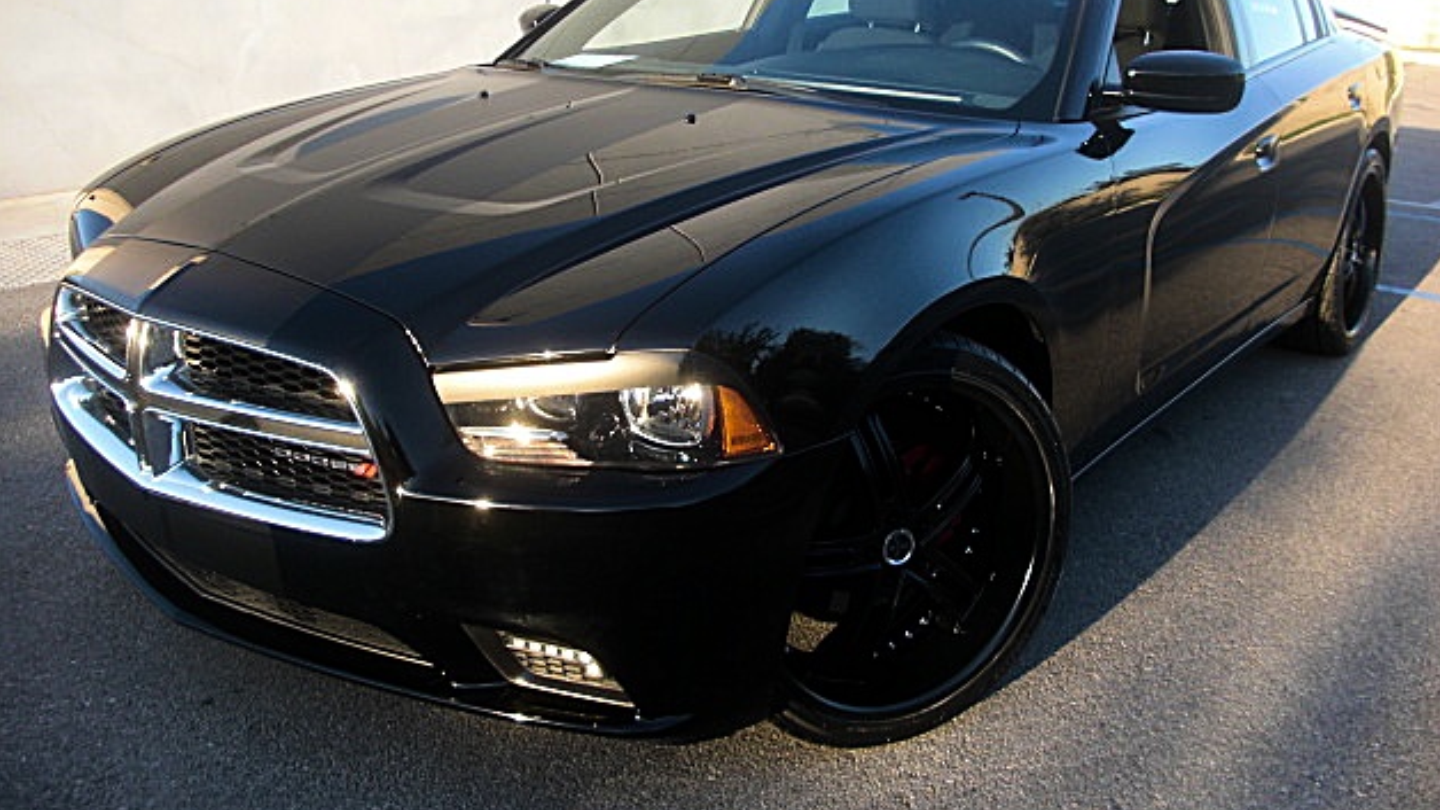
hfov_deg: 50.5
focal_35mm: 40
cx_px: 713
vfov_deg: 29.6
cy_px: 330
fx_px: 1527
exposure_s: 1/100
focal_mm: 6.3
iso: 50
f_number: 2.8
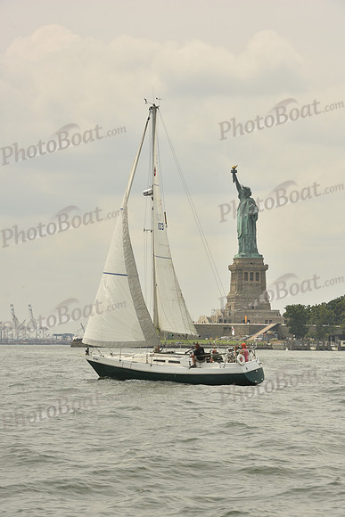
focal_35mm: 130
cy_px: 258
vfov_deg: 15.8
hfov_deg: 10.6
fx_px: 1867
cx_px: 172
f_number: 11
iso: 250
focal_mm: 130
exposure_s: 1/640
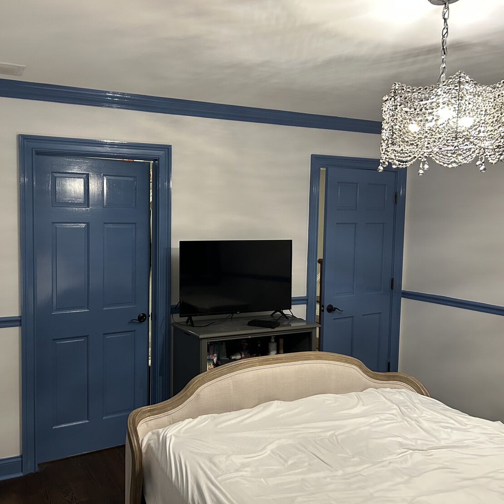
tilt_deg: -3.8
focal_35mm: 31
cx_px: 184
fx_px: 511
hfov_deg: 51.9
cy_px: 250
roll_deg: -0.1
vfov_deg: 52.5
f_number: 1.5
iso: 320
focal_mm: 5.7
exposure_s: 1/60
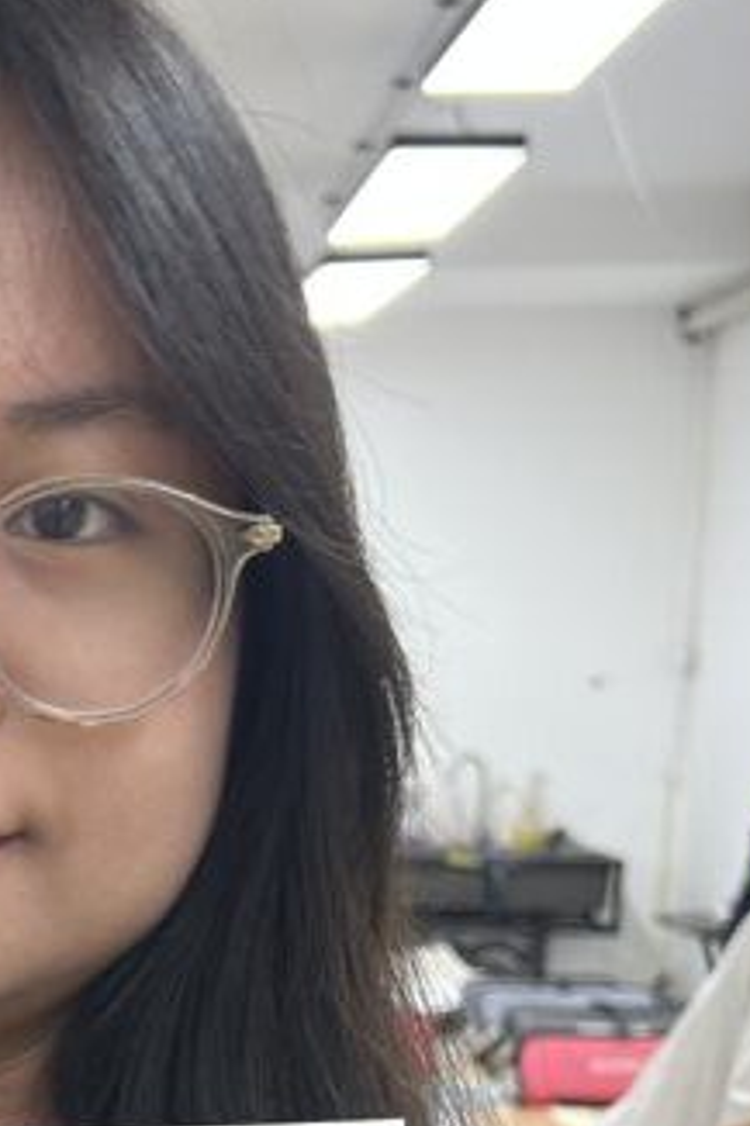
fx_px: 2596
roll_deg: +0.6
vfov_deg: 23.4
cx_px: -173
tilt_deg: -10.6
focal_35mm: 83
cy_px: 1154
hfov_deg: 15.8
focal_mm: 5.7
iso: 40
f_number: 1.5
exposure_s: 1/100
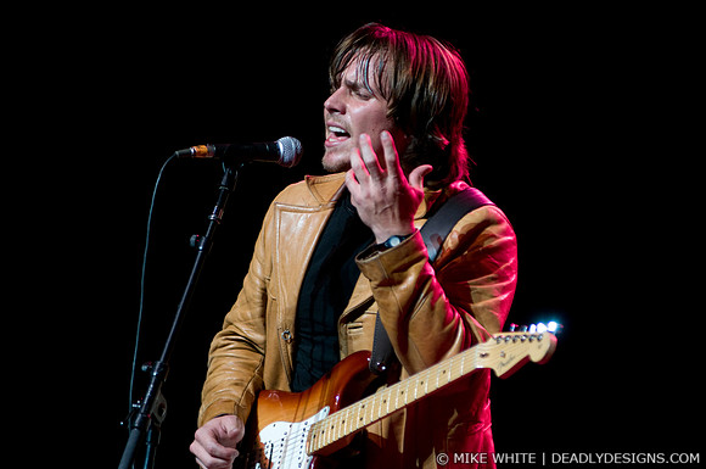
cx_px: 353
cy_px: 234
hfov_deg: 6.9
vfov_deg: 4.6
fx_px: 5875
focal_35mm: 300
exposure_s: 1/320
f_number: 3.2
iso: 800
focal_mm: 200
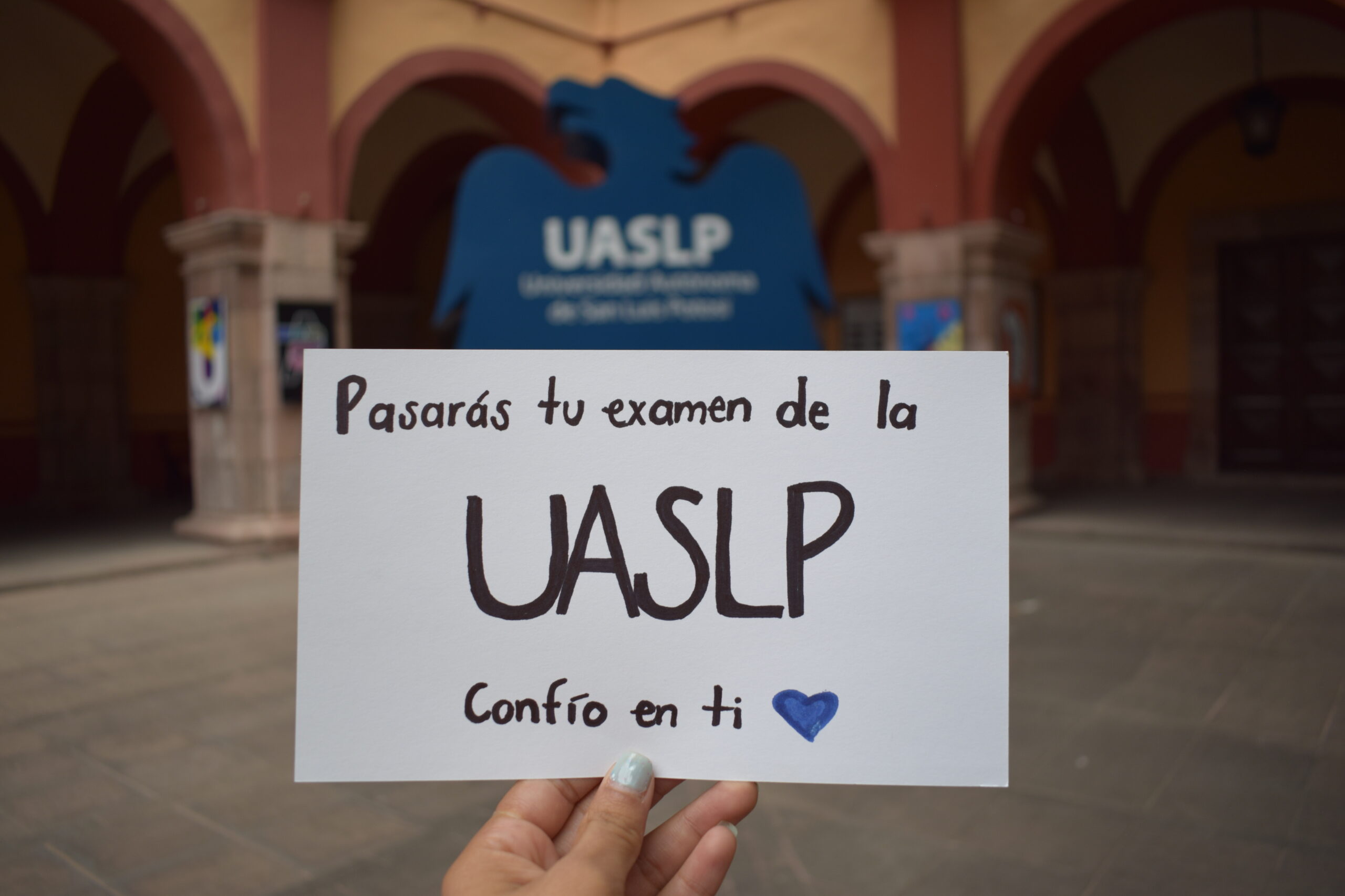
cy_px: 448
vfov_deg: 47.9
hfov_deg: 67.4
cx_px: 672
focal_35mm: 27
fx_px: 1009
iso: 200
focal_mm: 18
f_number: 3.5
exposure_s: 1/800
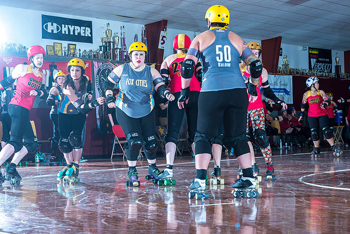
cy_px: 117
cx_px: 175
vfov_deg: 14.4
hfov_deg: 21.5
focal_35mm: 95
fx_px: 924
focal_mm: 95
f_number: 7.1
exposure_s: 1/160
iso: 800
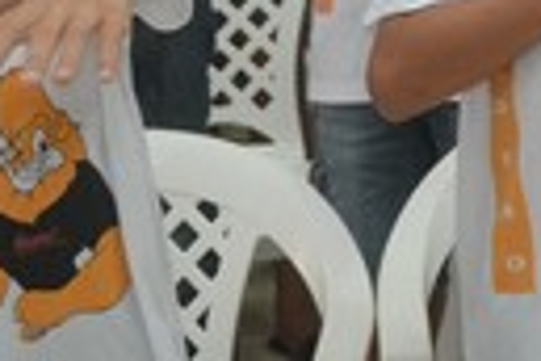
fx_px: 2746
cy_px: -185
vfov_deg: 7.4
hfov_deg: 11.1
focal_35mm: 183
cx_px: 541
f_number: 4.2
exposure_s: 1/100
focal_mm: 35
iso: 1600
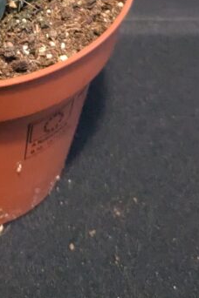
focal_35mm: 84
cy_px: -125
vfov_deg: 21.1
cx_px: -30
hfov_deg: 15.7
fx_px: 696
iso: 1978
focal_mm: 4.38
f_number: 1.73
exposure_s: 1/50
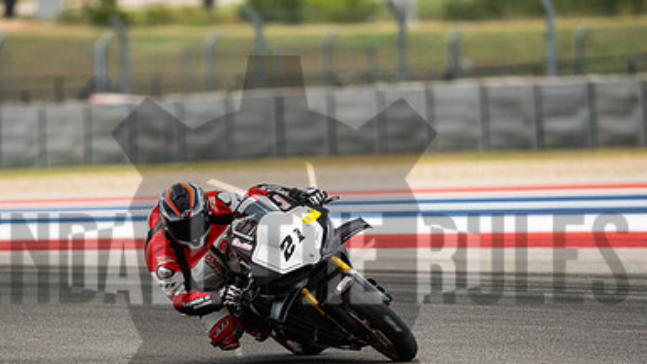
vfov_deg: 2.6
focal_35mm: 473
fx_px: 8119
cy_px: 261
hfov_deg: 4.6
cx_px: 274
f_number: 2
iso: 500
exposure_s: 1/5000
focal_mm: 200
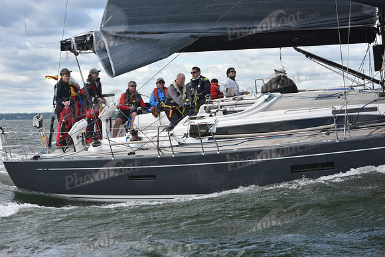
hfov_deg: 23.9
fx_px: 909
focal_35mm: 85
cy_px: 128
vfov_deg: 16.1
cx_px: 192
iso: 320
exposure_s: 1/1000
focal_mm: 85
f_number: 6.3
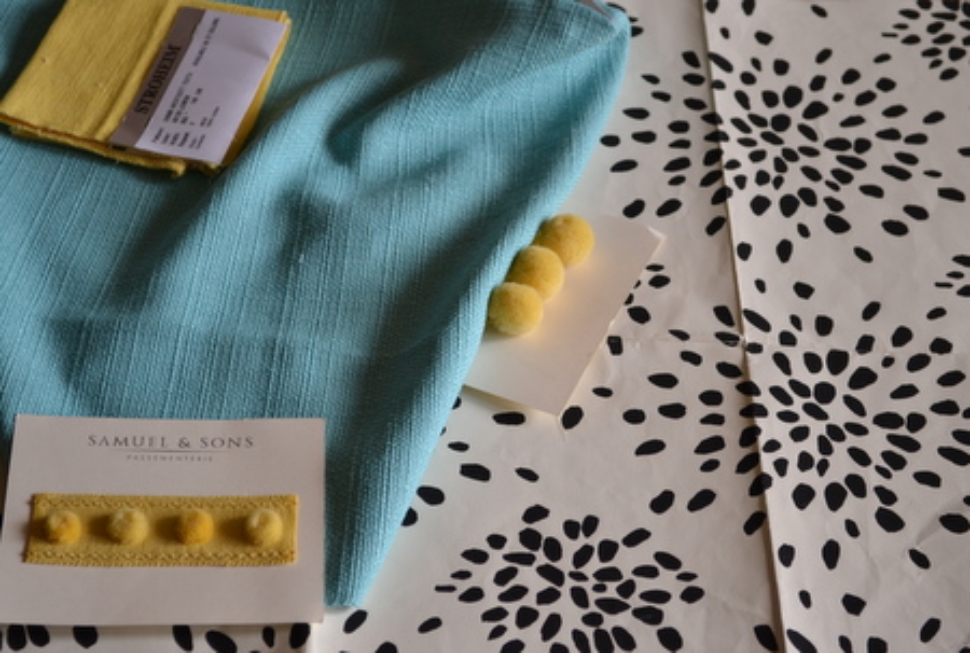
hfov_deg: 26.9
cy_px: 326
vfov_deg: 18.3
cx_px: 485
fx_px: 2027
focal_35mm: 75
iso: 400
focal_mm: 50
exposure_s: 1/50
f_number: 5.6
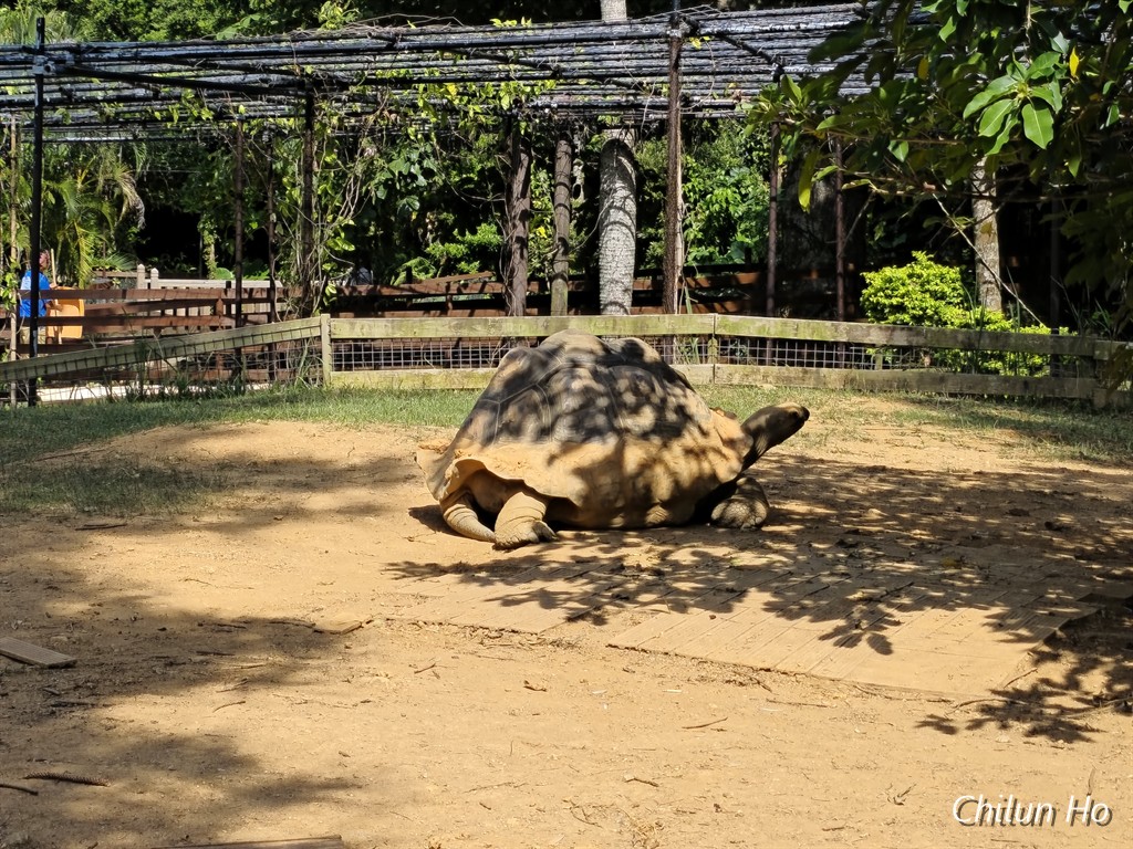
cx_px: 566
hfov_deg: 21.3
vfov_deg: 16.1
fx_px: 3011
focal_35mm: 92
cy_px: 424
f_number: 1.7
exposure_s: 1/630
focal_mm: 6.07
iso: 50
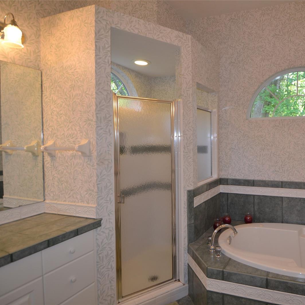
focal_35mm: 23
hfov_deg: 64.9
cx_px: 211
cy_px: 152
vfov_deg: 67.3
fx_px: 229
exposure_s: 1/80
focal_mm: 12
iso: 400
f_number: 4.5
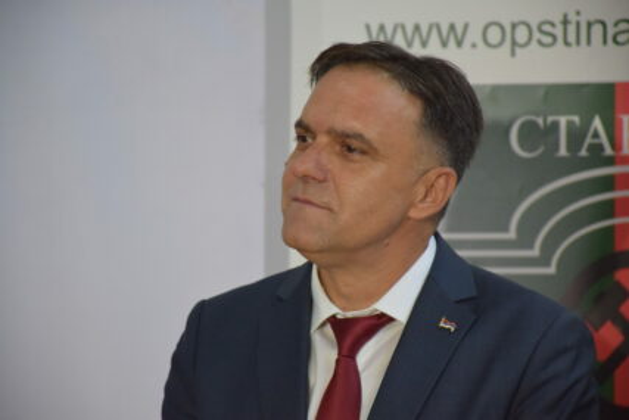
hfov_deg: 9.8
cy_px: 210
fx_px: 3670
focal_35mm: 210
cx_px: 314
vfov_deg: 6.5
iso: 2500
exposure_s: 1/125
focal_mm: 140
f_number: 5.6
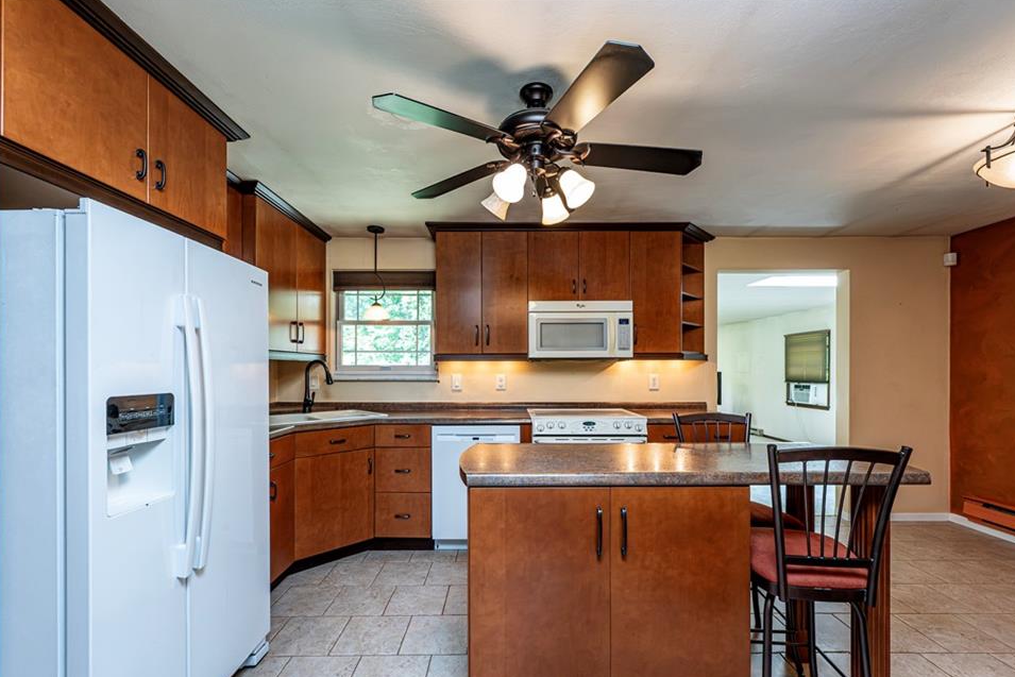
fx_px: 423
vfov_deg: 77.3
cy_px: 356
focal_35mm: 15
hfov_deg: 100.4
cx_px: 502
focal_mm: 14
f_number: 8
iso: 2000
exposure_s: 1/60
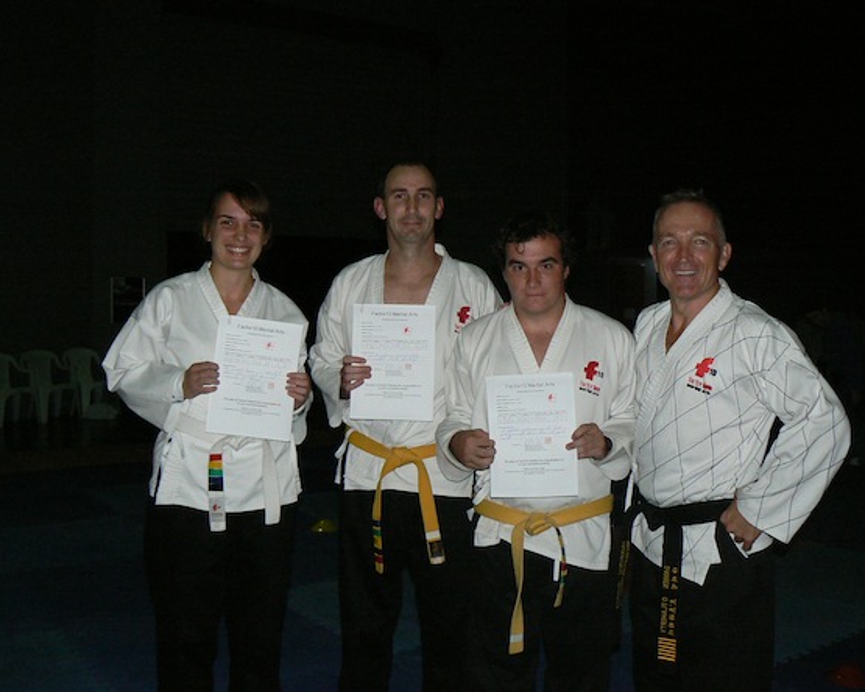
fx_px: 973
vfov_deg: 39.2
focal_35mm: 38
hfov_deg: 47.9
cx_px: 438
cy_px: 344
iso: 200
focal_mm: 6
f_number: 2.8
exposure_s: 1/250
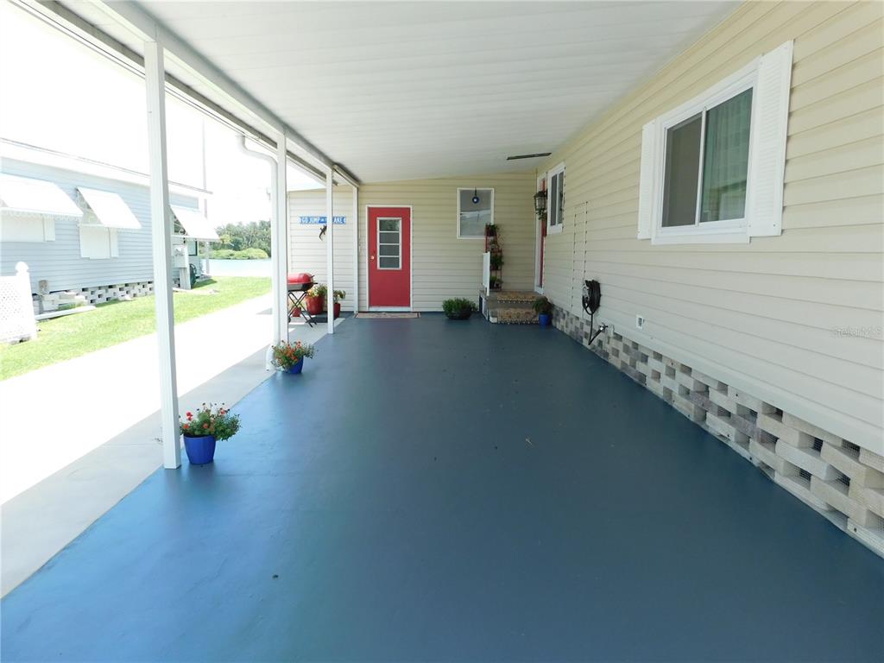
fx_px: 587
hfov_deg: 73.9
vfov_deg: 58.9
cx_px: 442
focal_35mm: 23
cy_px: 332
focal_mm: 4
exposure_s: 1/400
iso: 125
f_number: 3
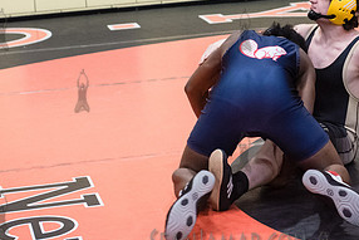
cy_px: 30
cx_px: 244
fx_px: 1417
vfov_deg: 9.6
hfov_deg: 14.4
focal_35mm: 142
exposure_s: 1/500
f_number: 3.2
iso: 8000
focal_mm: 70
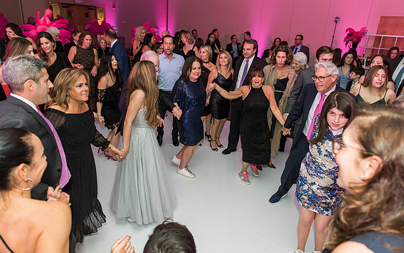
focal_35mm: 25
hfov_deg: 72.5
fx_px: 275
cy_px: 117
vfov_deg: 49.2
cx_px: 202
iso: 1000
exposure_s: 1/100
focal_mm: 24
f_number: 4
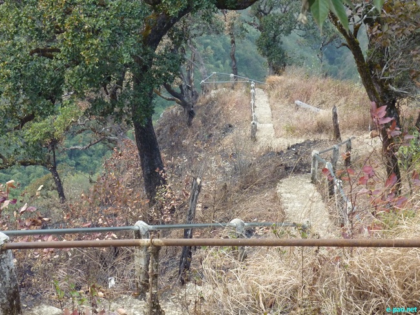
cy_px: 158
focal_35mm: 104
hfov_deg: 18.9
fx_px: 1262
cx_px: 210
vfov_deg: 14.2
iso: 320
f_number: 4.3
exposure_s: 1/250
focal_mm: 17
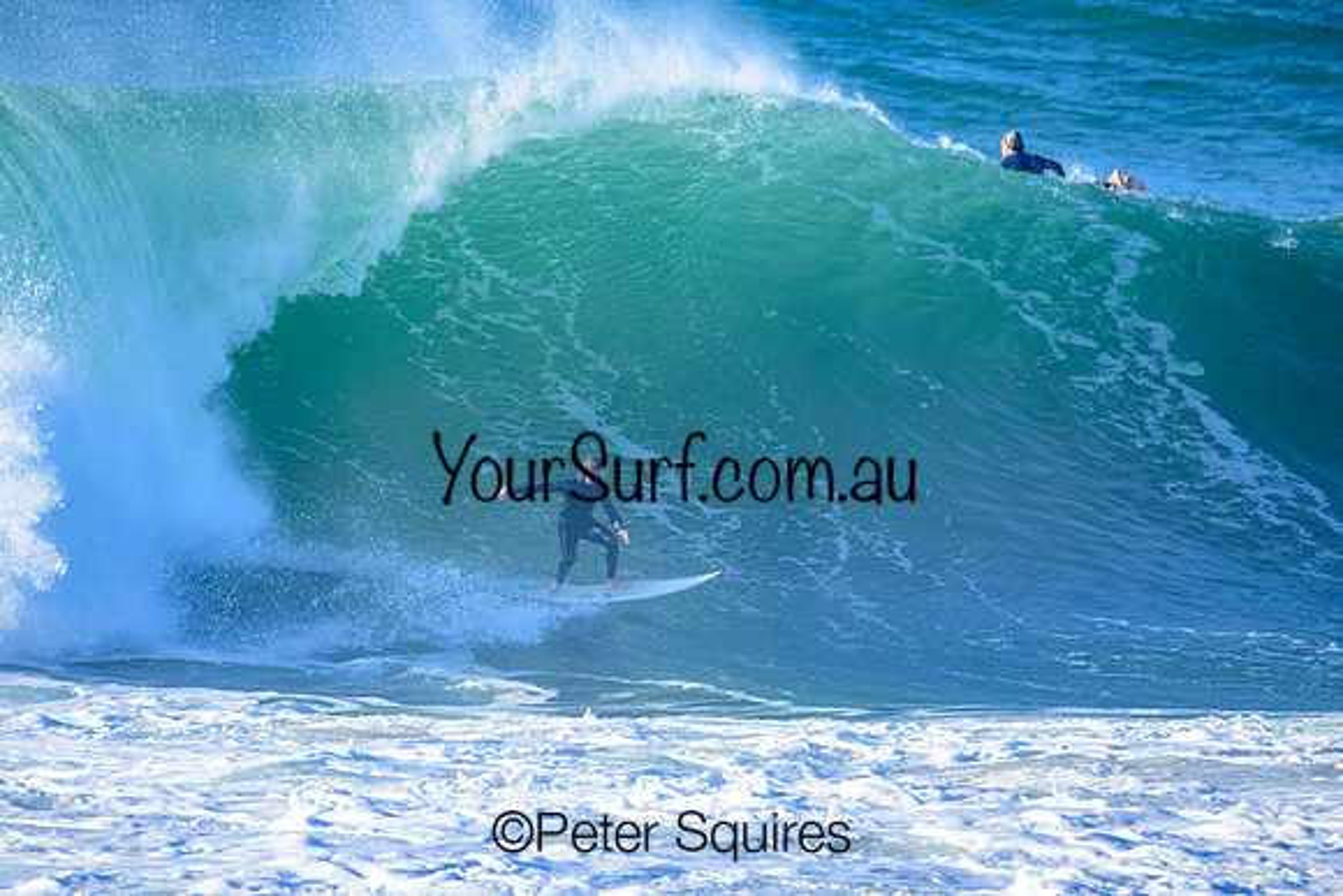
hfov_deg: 2.6
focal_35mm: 800
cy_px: 448
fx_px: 29850
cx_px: 672
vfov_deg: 1.7
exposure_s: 1/2000
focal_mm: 800
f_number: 8
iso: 1100
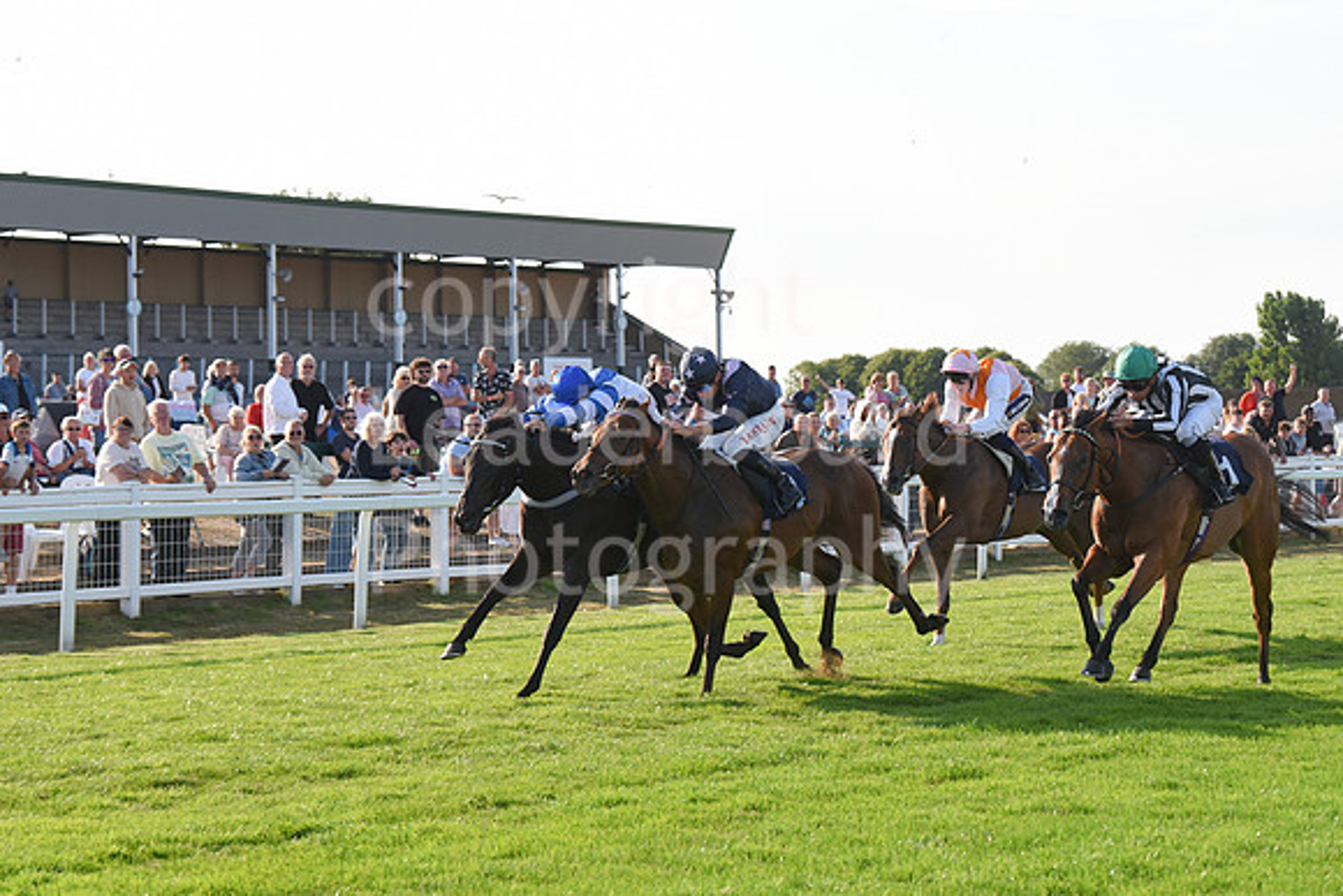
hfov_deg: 20.8
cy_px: 448
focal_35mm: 98
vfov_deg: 14.0
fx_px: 3657
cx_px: 672
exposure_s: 1/1250
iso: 640
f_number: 6.3
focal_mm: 98
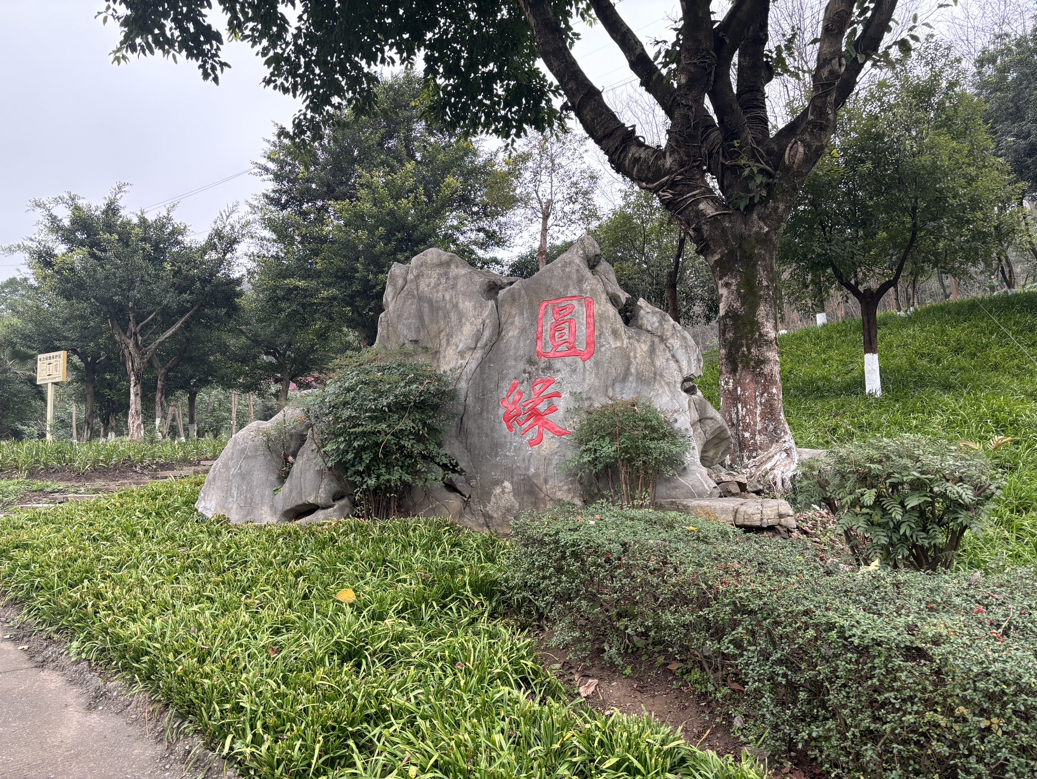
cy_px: 390
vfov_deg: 53.1
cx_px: 518
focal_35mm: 26
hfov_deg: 67.3
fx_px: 779
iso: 125
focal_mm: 5.96
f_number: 1.6
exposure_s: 1/121
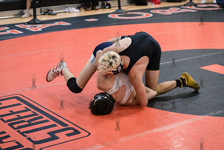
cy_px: 81
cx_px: 117
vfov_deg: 18.4
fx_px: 461
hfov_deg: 27.3
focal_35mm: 74
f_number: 3.2
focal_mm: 66
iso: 8000
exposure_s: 1/500
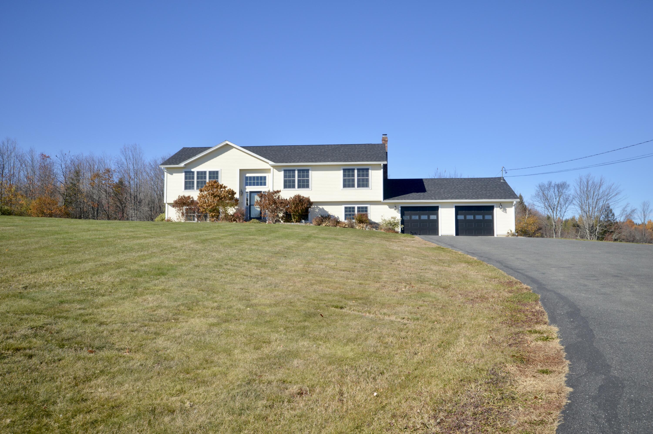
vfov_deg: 43.5
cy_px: 217
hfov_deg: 62.0
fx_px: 544
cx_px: 326
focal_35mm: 30
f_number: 8
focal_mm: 20
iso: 100
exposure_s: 1/200
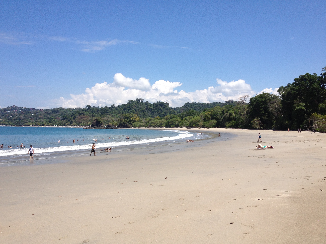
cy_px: 122
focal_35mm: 35
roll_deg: -0.3
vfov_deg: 40.7
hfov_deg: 52.6
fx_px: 330
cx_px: 163
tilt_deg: -2.5
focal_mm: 4.28
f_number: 2.4
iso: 50
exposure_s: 1/2304
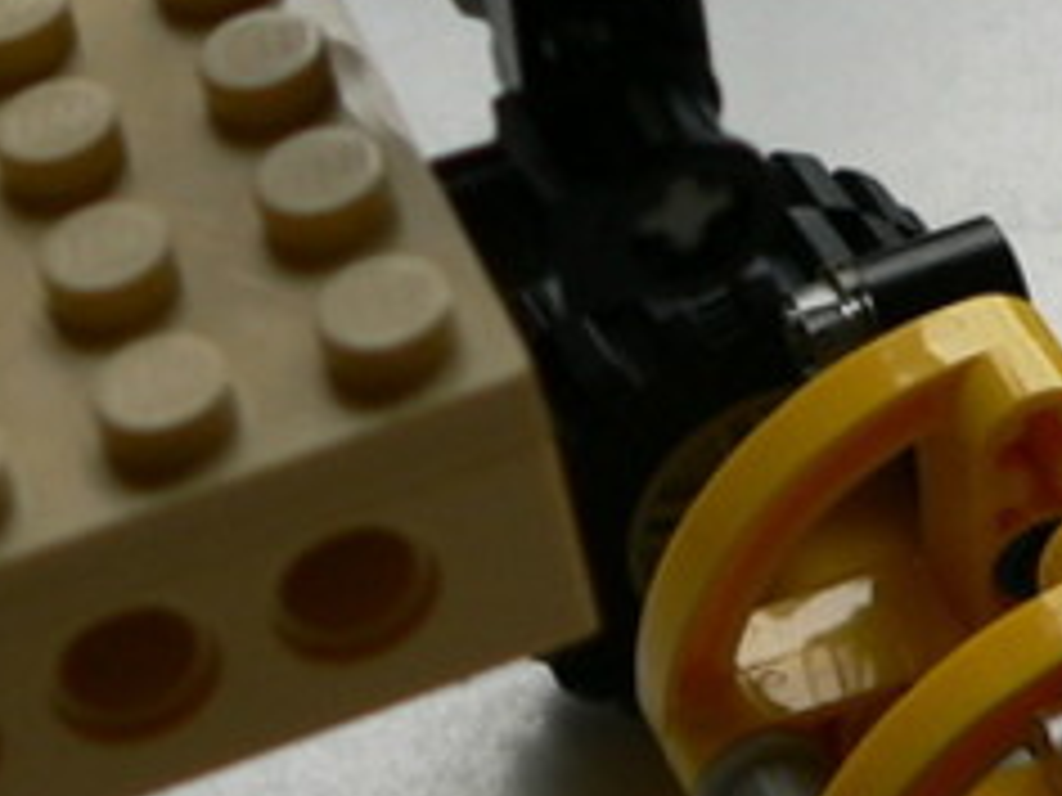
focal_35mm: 137
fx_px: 4203
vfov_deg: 10.8
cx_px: 994
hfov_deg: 14.2
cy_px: 407
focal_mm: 6
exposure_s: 1/200
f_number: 3.3
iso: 80
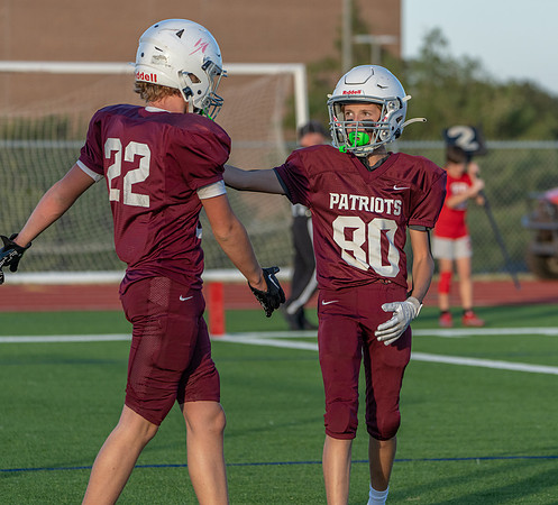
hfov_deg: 7.5
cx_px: 379
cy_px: 252
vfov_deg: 6.8
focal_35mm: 246
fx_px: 4273
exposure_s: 1/1250
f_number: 5.6
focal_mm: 203
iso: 640
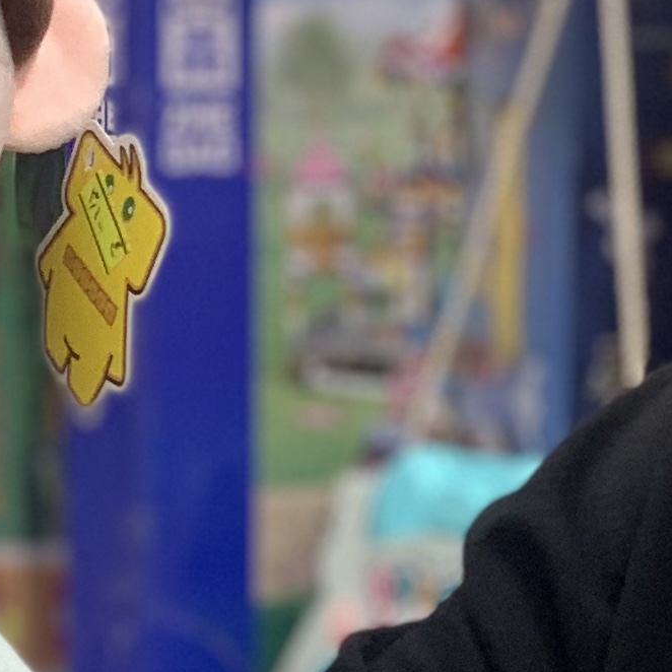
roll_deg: +0.1
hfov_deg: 6.1
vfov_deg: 6.1
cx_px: -488
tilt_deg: -6.7
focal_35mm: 280
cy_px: 1145
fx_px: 6150
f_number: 2.4
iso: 50
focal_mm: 6
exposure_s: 1/100
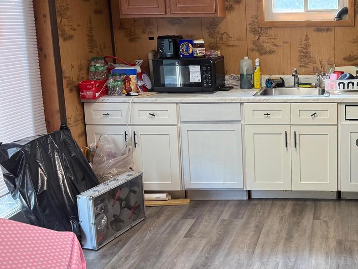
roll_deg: +1.4
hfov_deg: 40.0
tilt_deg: -10.4
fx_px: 455
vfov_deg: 32.7
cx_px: 317
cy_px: 97
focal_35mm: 44
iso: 200
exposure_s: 1/60
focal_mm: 6.76
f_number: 1.78
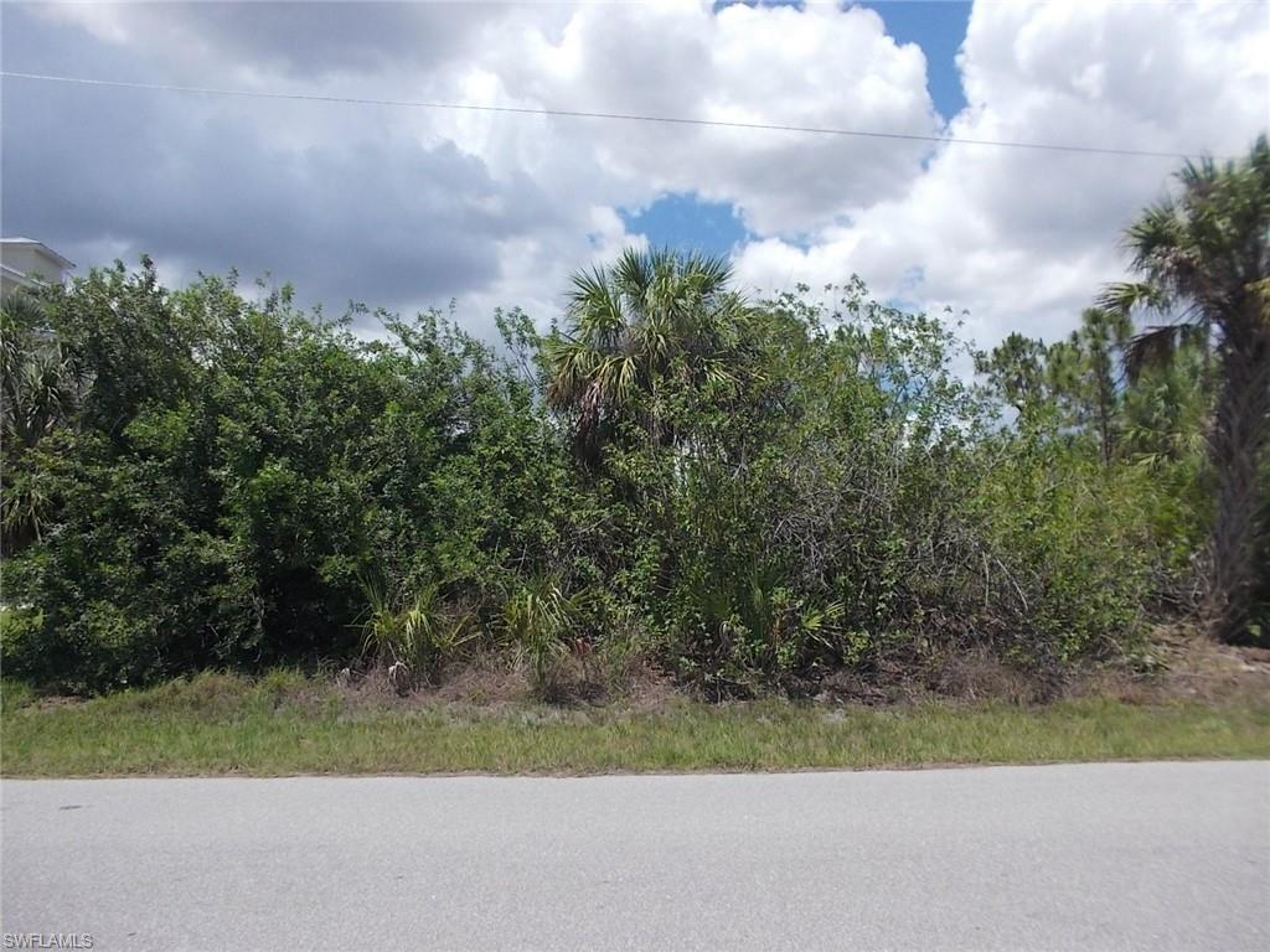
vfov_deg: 48.2
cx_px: 635
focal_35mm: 29
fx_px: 1064
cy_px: 476
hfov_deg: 61.7
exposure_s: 1/1000
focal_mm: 4.1
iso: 80
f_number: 3.3
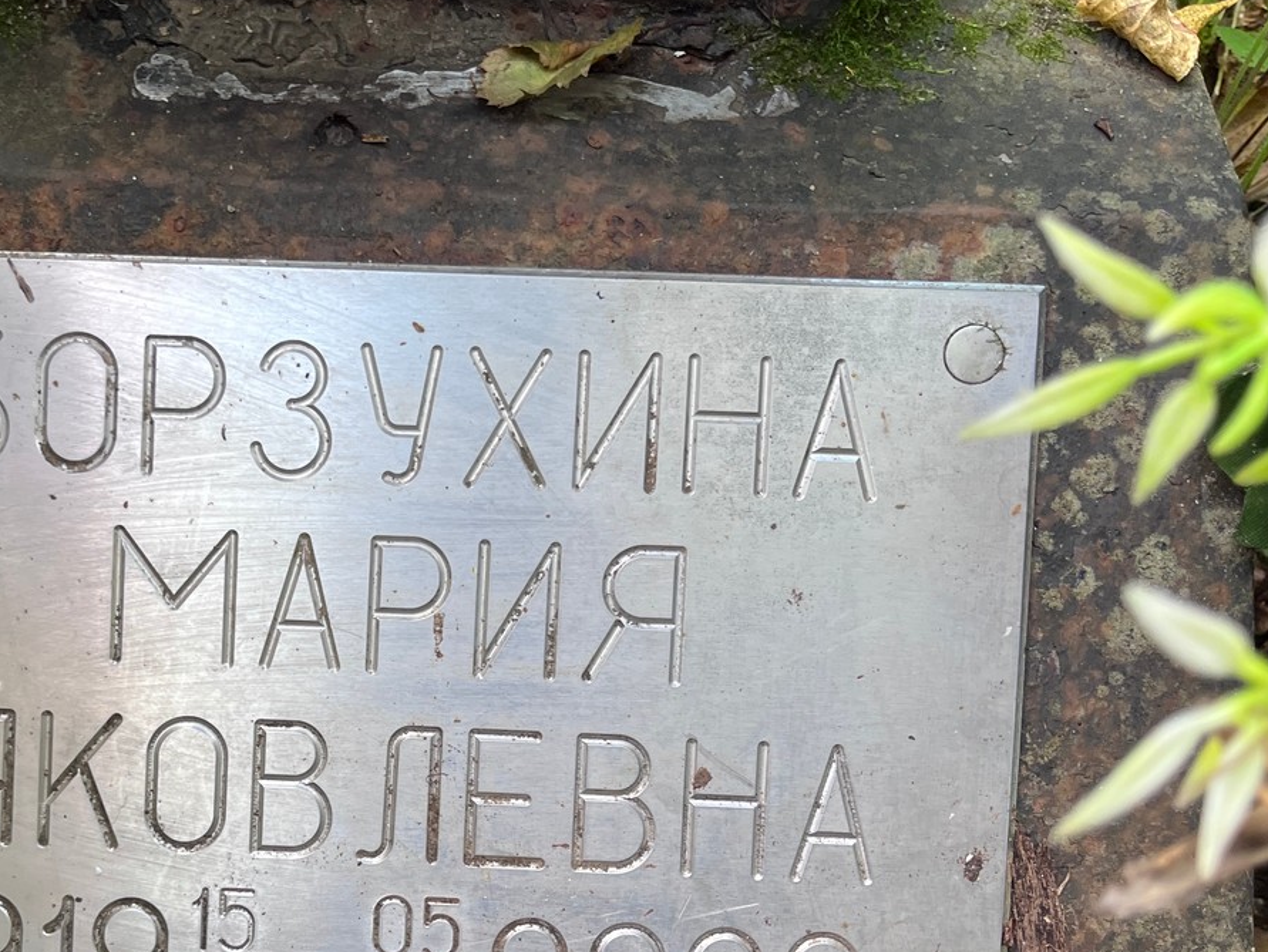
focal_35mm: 42
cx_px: 316
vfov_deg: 33.8
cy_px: 693
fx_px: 1539
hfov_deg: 43.3
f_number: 1.6
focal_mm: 5.1
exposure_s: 1/121
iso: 64
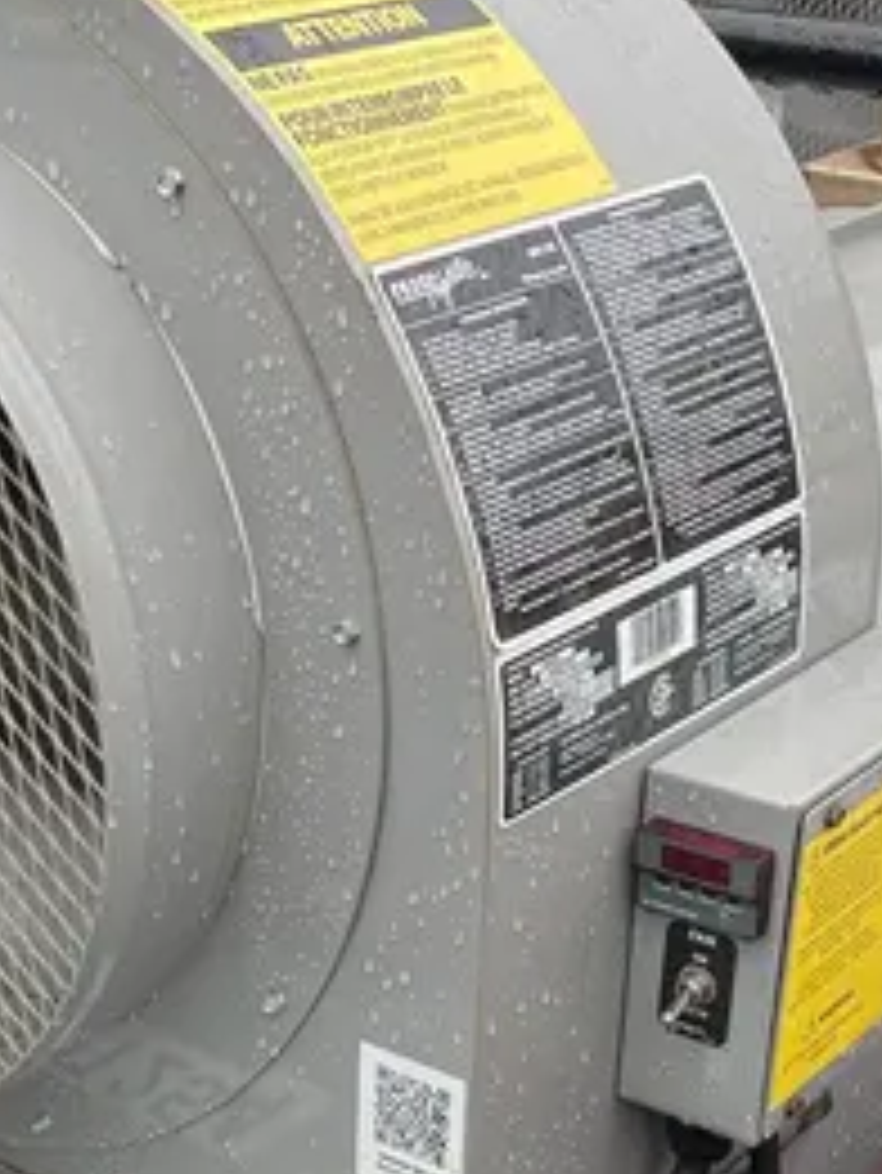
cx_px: 266
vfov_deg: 26.1
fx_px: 2478
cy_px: 965
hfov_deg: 20.1
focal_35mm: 73
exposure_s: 1/121
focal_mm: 4.2
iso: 50
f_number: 1.6
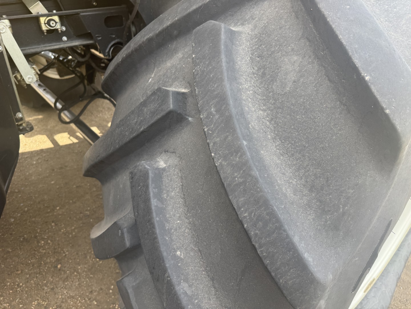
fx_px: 285
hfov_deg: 71.6
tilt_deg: -33.1
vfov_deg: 56.8
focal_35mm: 24
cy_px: 154
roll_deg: +0.2
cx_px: 206
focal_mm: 6.76
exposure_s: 1/488
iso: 80
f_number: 1.78
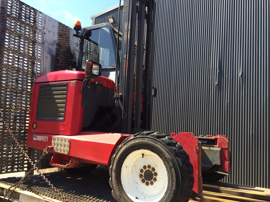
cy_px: 101
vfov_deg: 48.2
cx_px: 135
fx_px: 226
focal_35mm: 29
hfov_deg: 61.7
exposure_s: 1/720
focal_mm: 4.15
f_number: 2.2
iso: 32
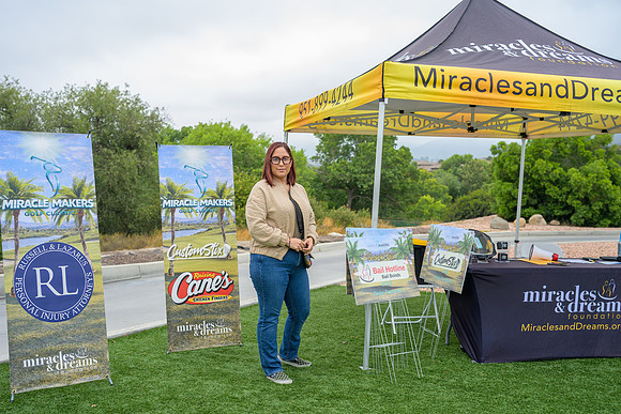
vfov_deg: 33.4
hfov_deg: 48.4
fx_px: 690
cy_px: 207
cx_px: 310
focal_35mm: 40
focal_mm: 40
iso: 320
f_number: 4
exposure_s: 1/160
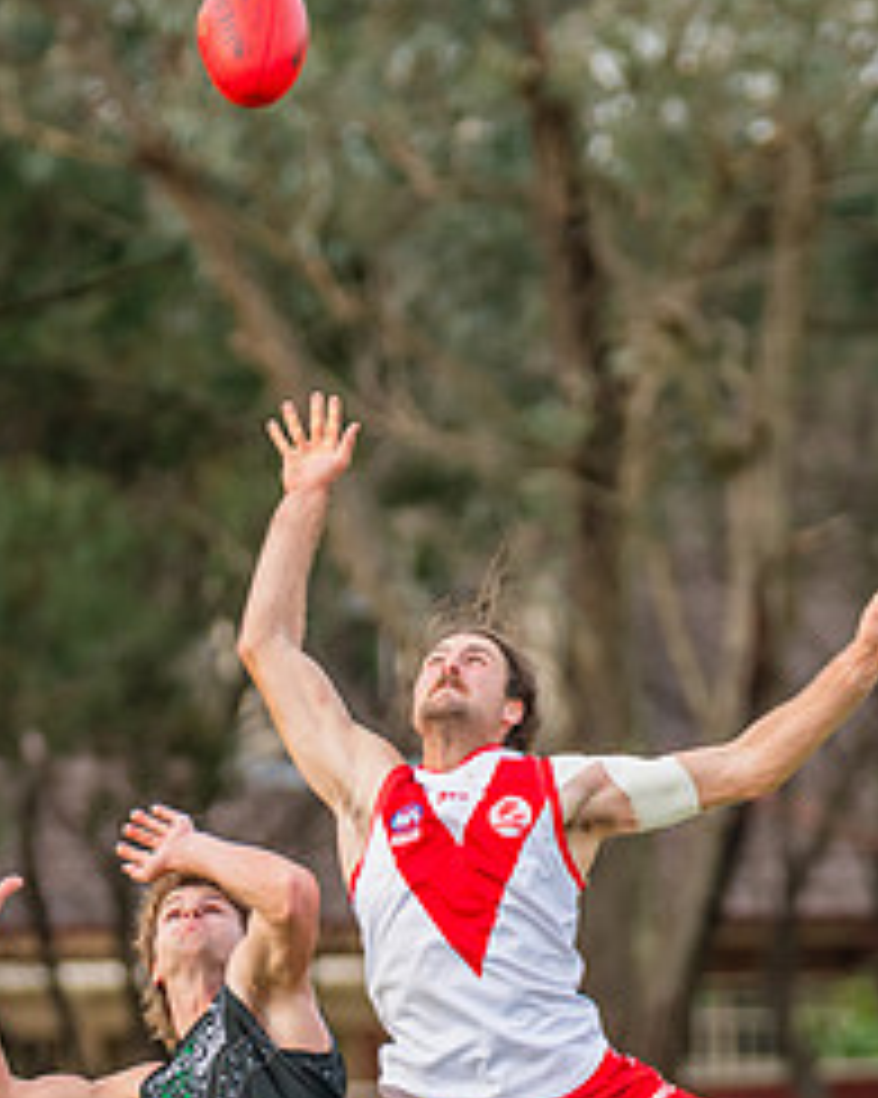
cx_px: 504
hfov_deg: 2.4
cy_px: 918
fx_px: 21256
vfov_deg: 3.0
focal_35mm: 654
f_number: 4.5
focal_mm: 250
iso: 800
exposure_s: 1/1600
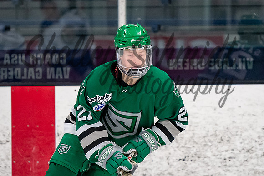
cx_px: 137
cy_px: 67
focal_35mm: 546
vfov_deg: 2.5
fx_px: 4006
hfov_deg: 3.8
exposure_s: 1/800
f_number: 2.8
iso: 1600
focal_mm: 200
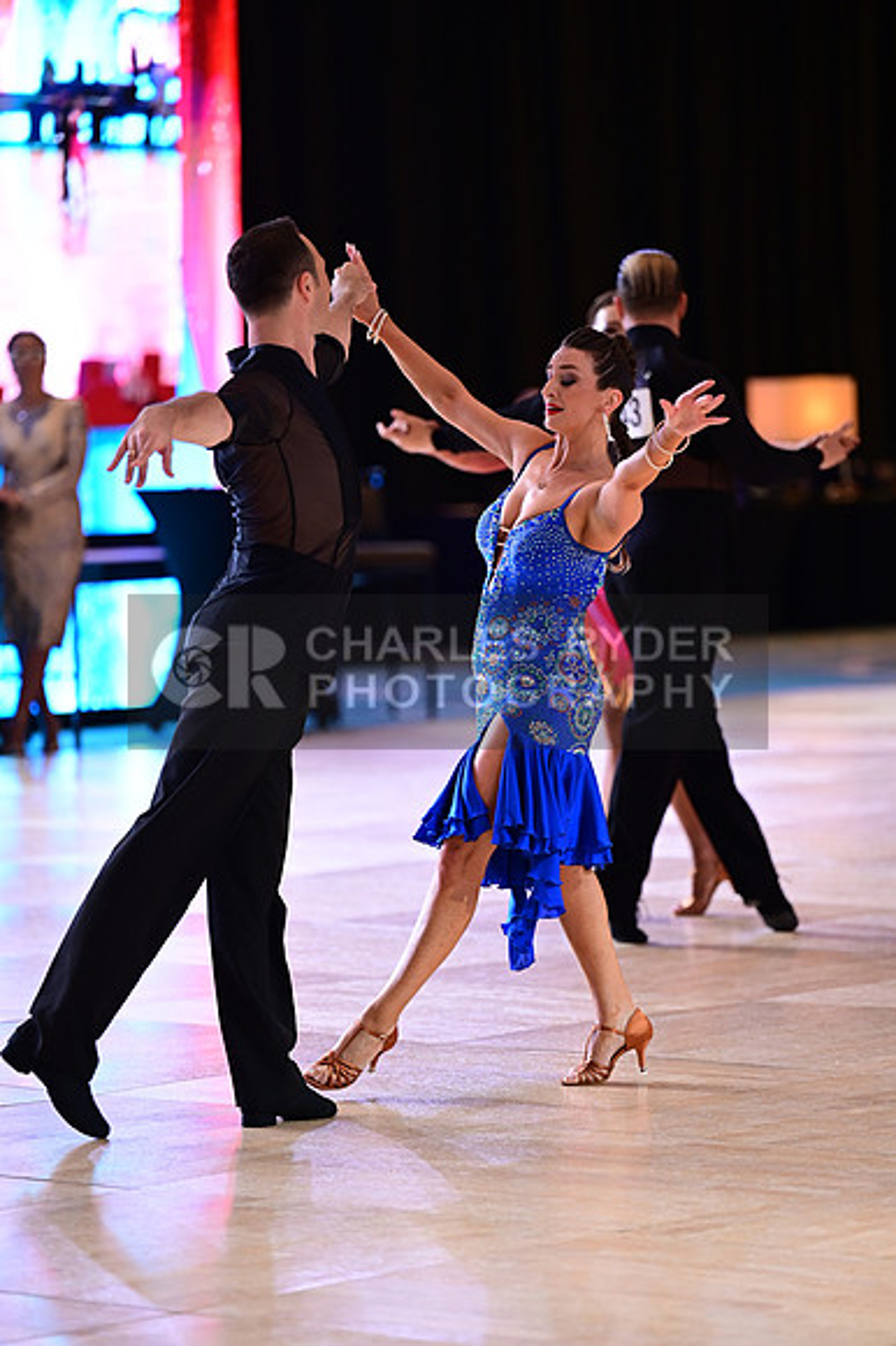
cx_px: 448
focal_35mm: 175
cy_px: 673
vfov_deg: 11.8
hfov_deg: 7.8
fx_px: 6541
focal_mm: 175
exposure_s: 1/400
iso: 2000
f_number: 2.8
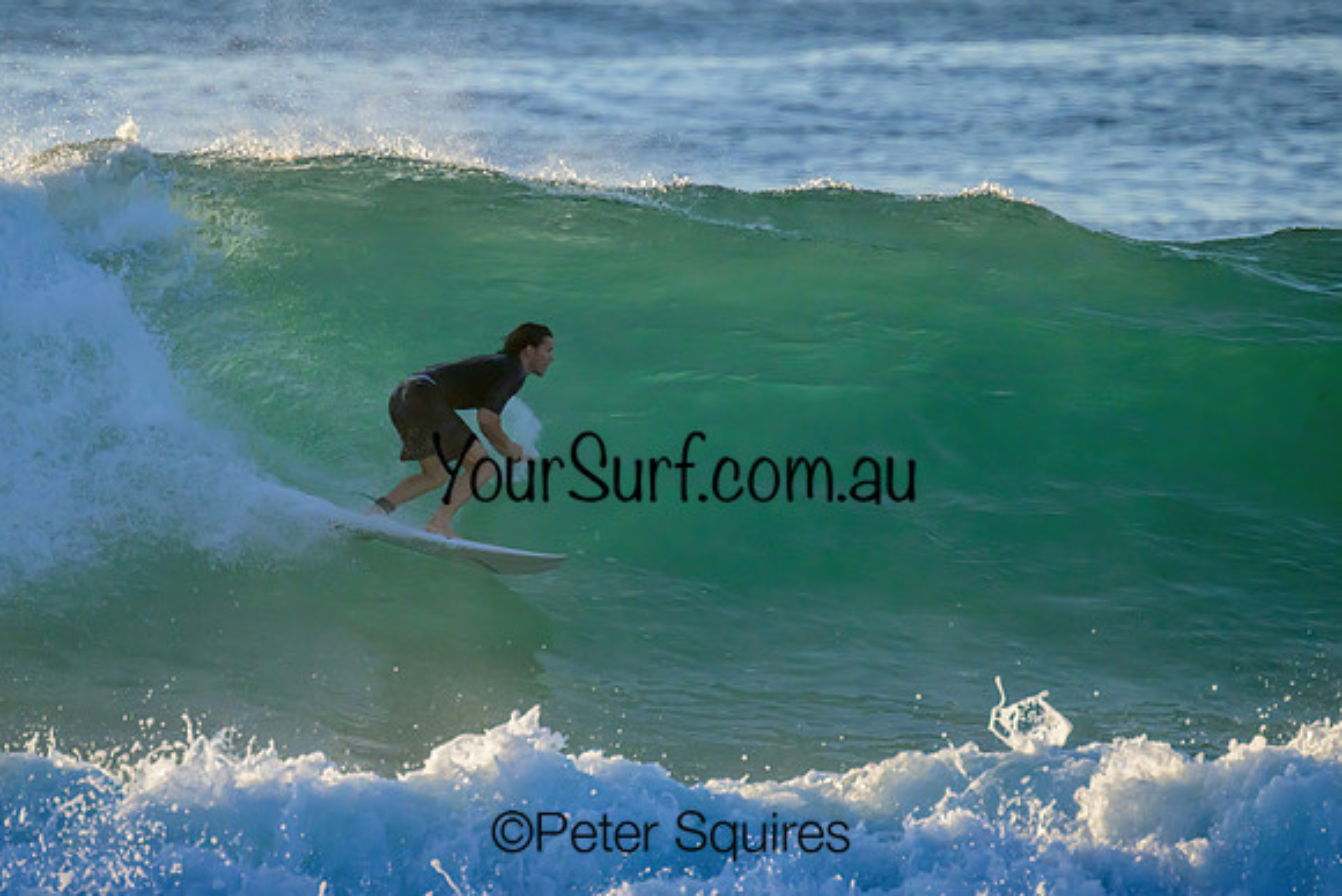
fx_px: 36754
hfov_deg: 2.1
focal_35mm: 986
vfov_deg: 1.4
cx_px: 532
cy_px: 398
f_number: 11
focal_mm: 800
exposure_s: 1/1600
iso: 1250
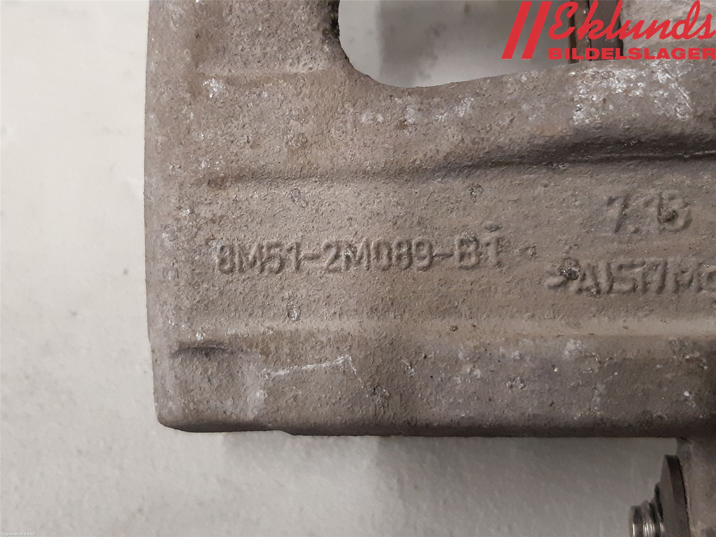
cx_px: 358
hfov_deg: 67.3
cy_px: 268
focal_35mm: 26
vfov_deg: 53.1
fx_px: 538
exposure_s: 1/50
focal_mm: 3.93
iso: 250
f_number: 1.7
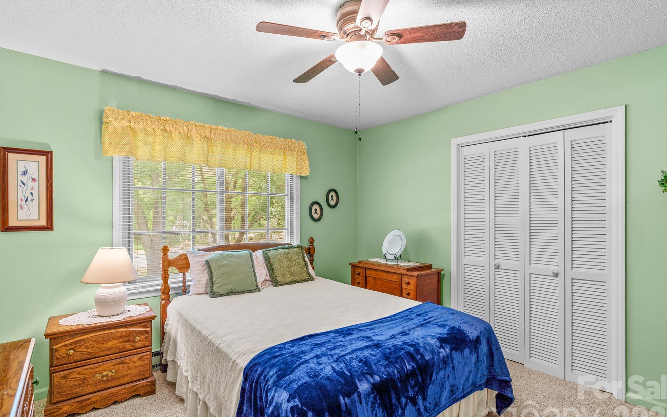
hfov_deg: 94.3
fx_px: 309
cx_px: 339
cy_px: 210
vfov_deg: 68.0
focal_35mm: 17
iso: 100
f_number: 8
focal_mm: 16
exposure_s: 1
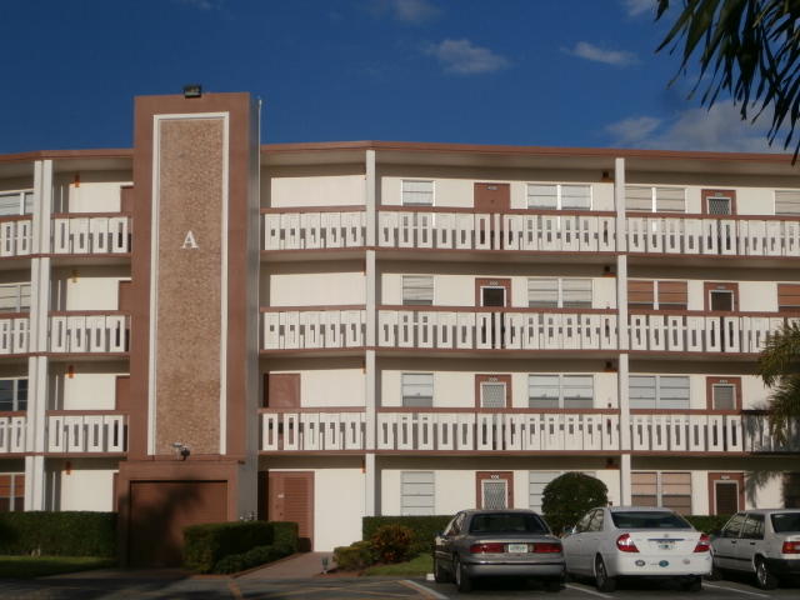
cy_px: 300
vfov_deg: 21.6
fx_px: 1572
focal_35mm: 68
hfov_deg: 28.6
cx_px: 400
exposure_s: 1/1600
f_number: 4.7
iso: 100
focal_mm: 12.1
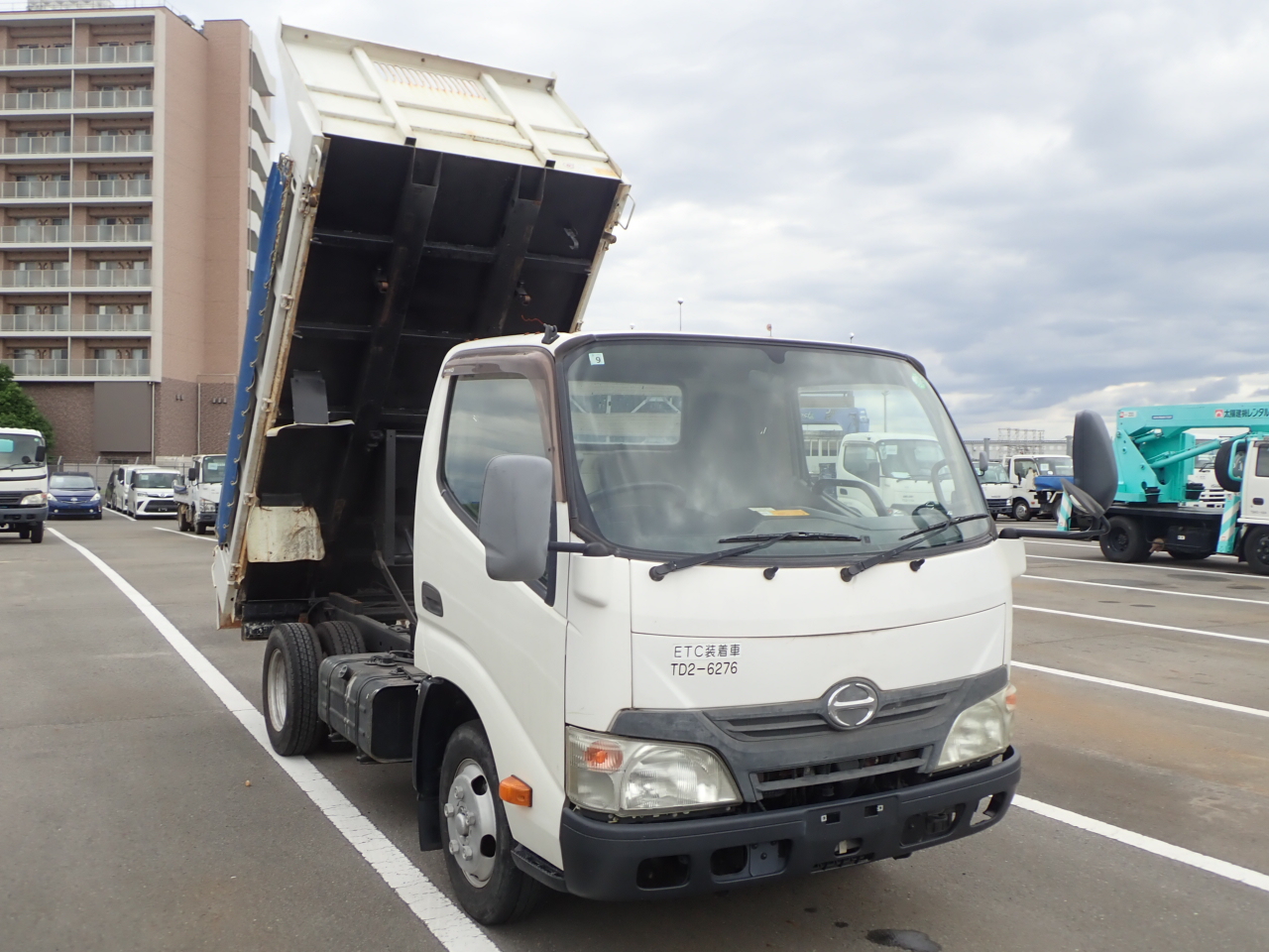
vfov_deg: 44.2
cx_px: 634
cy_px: 476
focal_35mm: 32
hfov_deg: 56.8
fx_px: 1173
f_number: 3.2
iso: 100
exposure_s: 1/320
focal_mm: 5.87
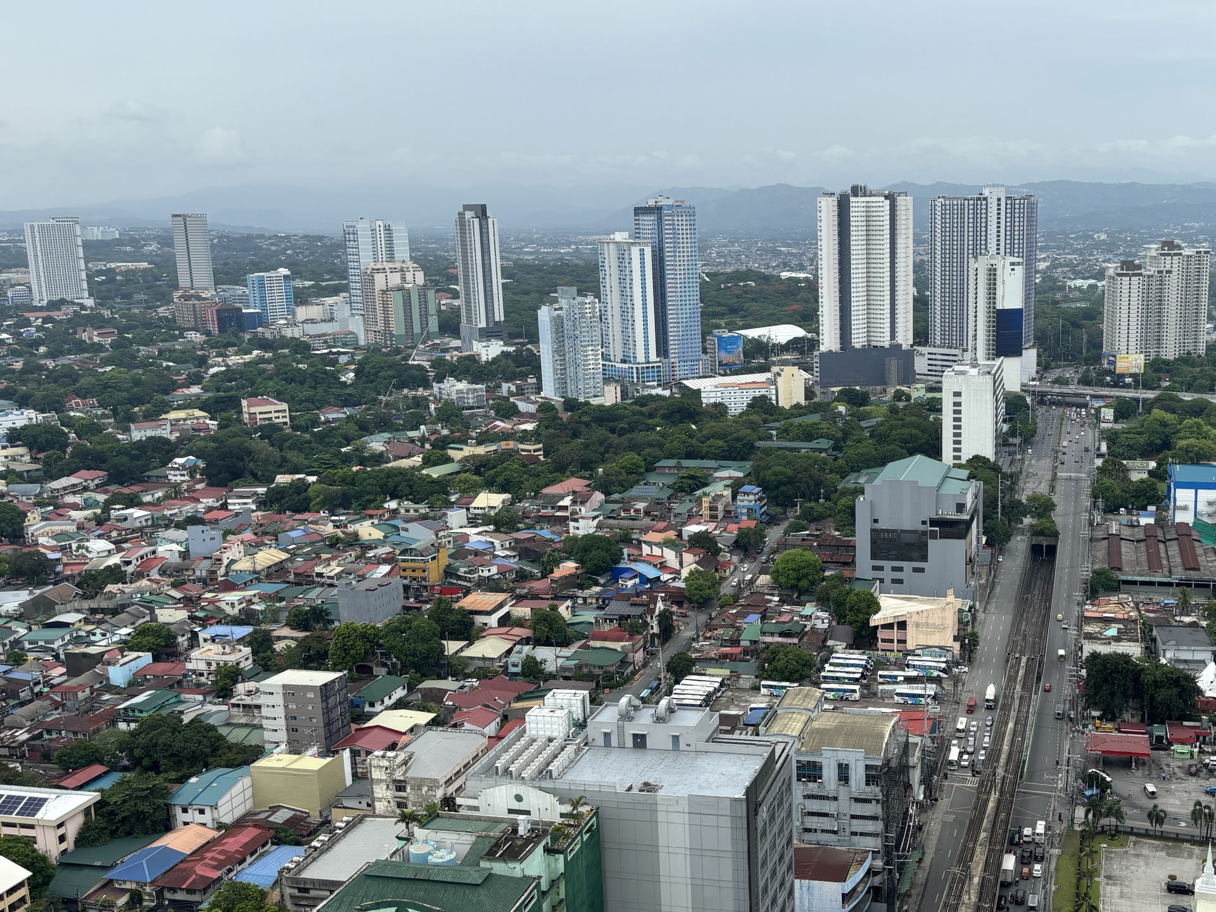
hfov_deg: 67.3
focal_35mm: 26
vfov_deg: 53.1
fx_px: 913
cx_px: 608
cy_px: 456
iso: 50
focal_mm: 5.96
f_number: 1.6
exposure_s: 1/3106
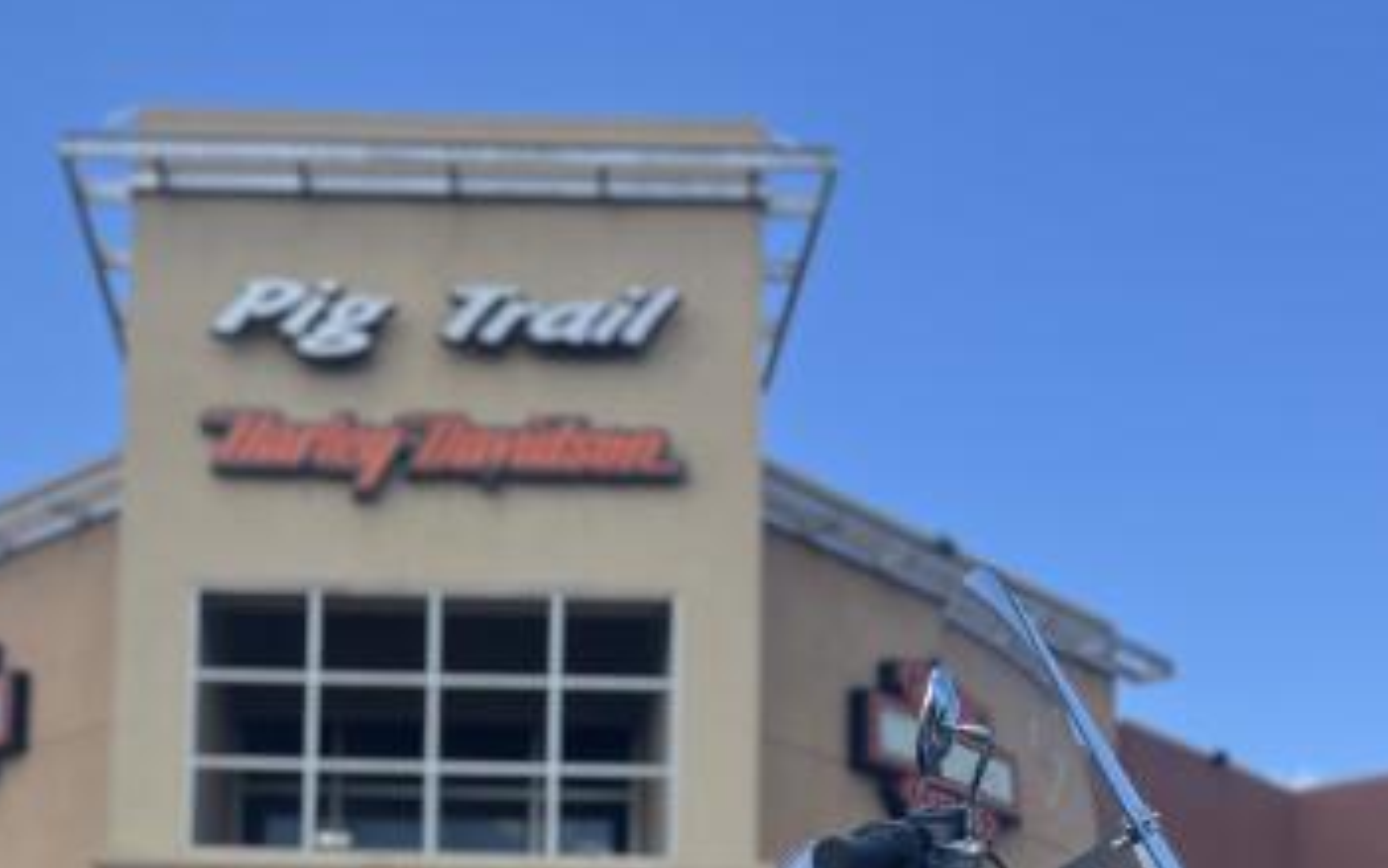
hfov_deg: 32.1
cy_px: 1110
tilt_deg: +7.0
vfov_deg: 19.2
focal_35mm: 63
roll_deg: -1.3
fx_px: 2384
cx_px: 424
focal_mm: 5.1
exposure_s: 1/1441
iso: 50
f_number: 1.6
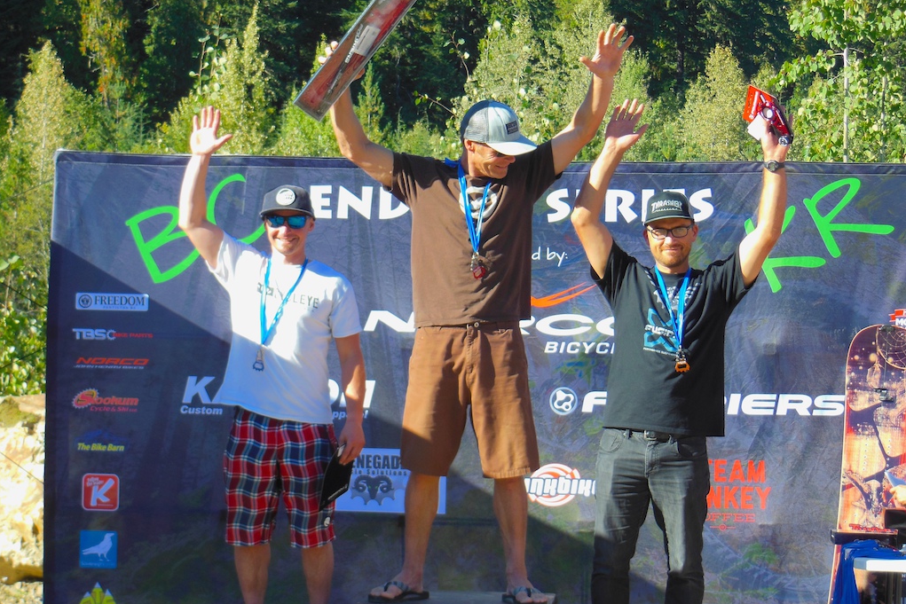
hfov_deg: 21.0
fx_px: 2441
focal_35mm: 97
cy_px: 297
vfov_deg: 14.1
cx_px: 453
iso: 125
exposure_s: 1/160
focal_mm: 16.5
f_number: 5.6
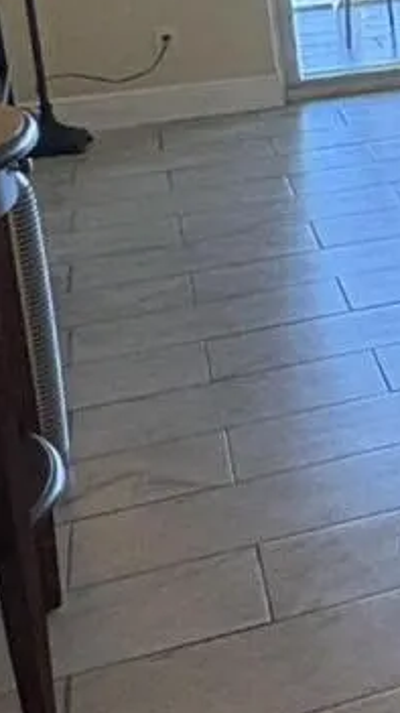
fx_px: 1643
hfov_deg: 11.0
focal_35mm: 87
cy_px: 33
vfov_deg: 23.6
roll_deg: +1.3
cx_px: 1056
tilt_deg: -12.4
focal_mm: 2.22
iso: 200
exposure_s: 1/120
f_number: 2.2
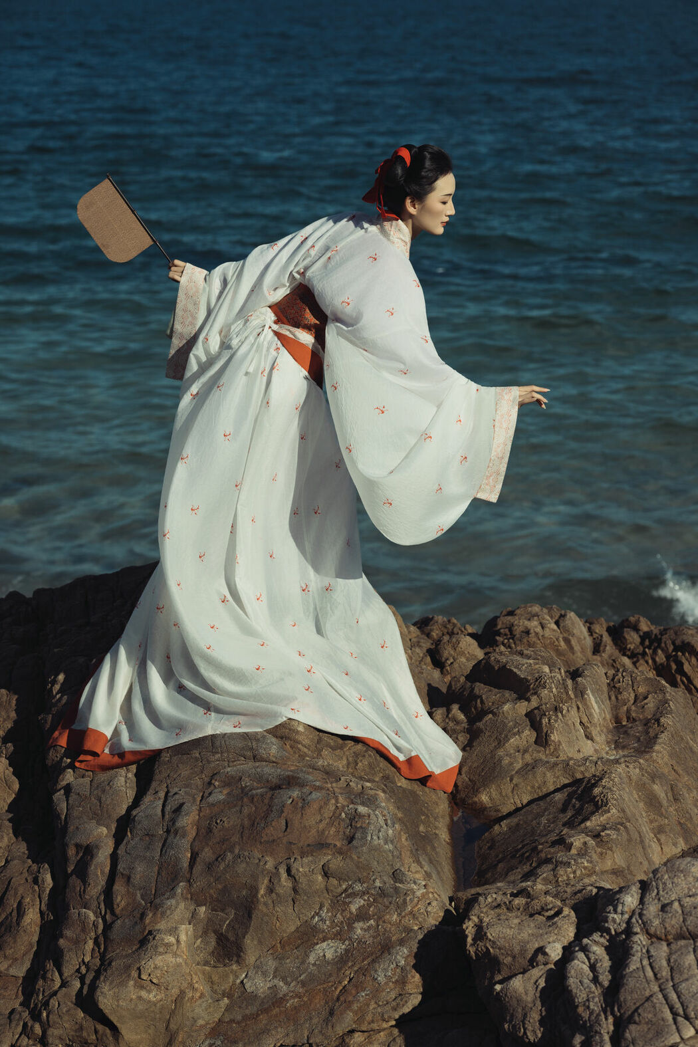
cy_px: 524
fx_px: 2443
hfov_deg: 16.3
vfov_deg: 24.2
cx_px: 349
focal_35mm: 84
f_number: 4.5
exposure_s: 1/2500
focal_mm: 85
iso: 100
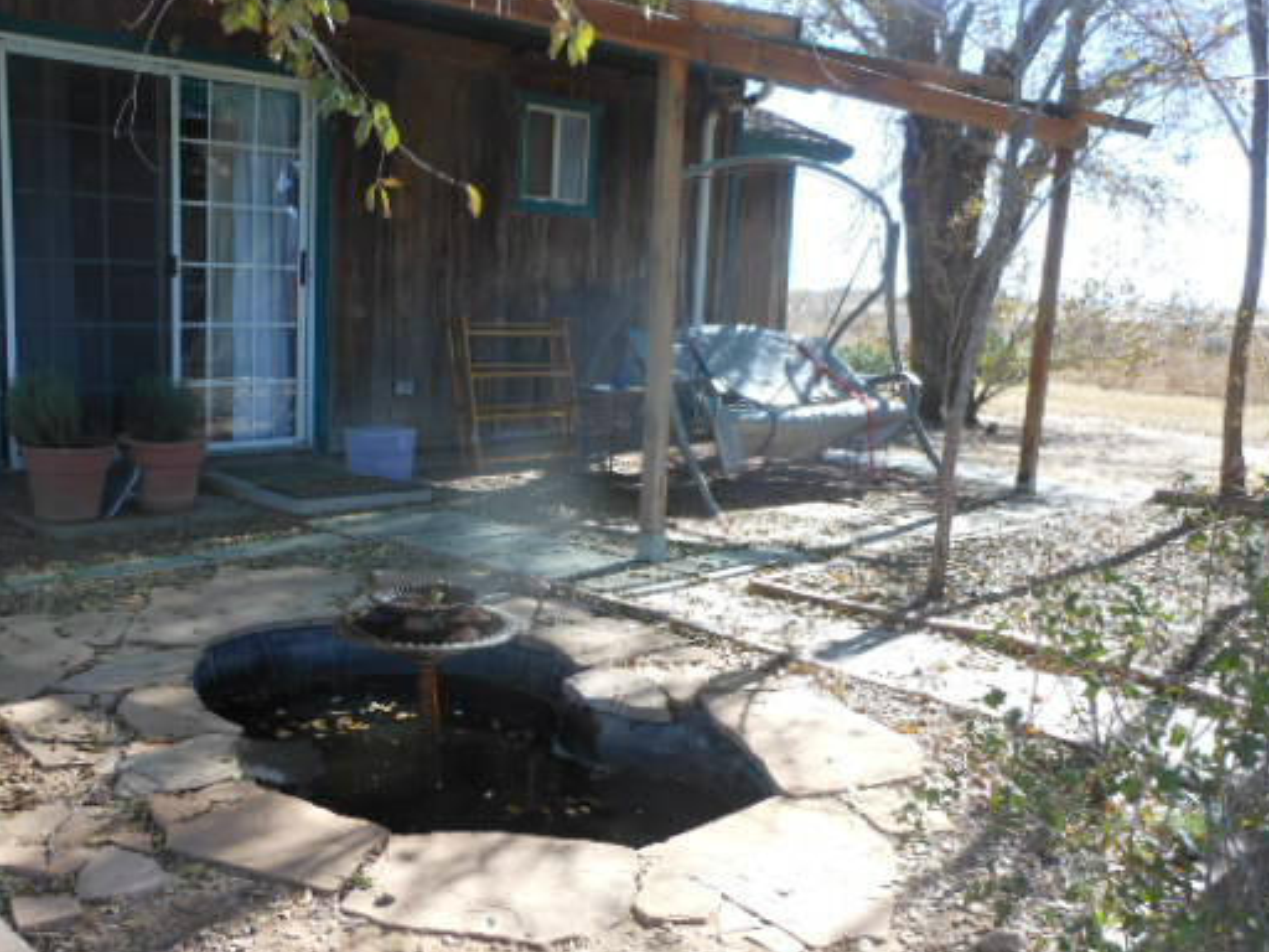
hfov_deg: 52.3
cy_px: 516
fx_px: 1283
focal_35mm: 35
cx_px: 511
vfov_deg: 40.7
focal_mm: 5
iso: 80
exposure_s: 1/200
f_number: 3.7
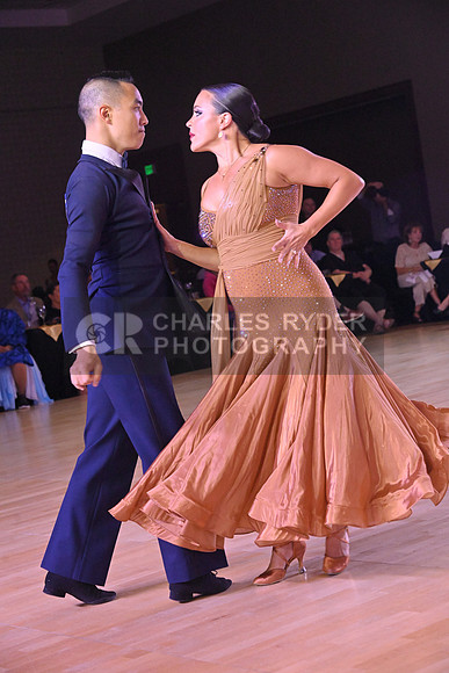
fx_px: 1402
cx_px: 224
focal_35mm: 75
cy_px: 336
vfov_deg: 27.0
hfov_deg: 18.2
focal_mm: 75
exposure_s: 1/320
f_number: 7.1
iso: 6400
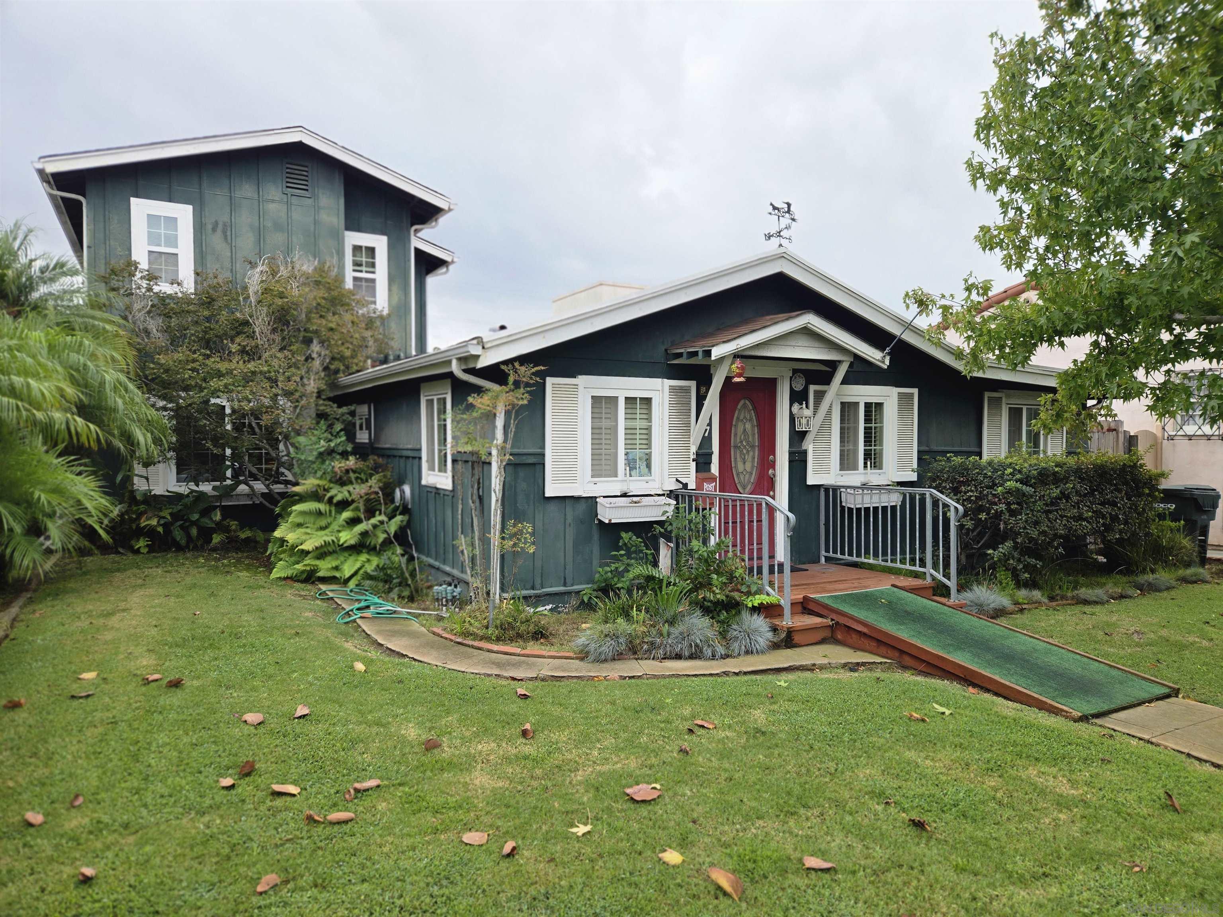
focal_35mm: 23
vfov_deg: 58.9
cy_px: 458
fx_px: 813
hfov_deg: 73.9
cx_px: 612
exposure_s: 1/499
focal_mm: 5.4
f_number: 1.8
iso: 25
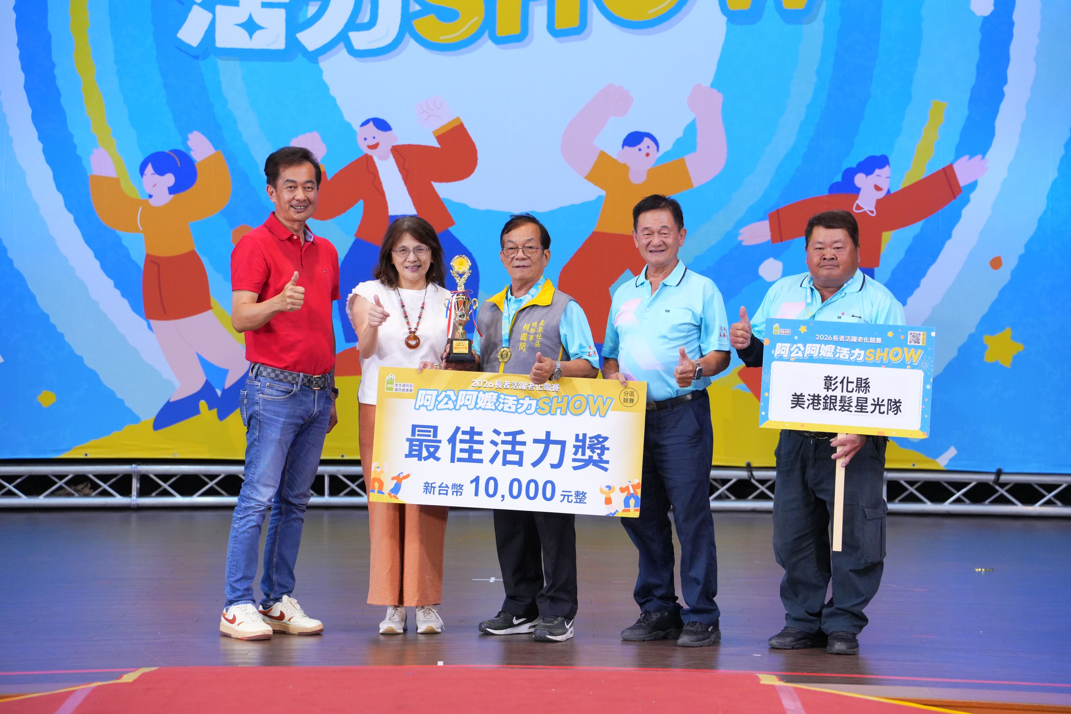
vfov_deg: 10.6
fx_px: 3837
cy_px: 357
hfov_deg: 15.9
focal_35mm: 129
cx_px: 536
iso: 3200
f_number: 5.6
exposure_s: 1/200
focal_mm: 129
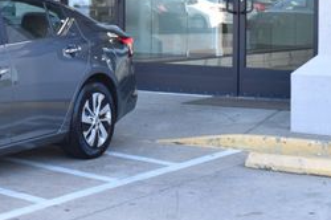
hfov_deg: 16.3
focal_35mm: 123
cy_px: -8
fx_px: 1129
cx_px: -11
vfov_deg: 11.0
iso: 400
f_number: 6.3
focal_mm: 32
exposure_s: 1/125
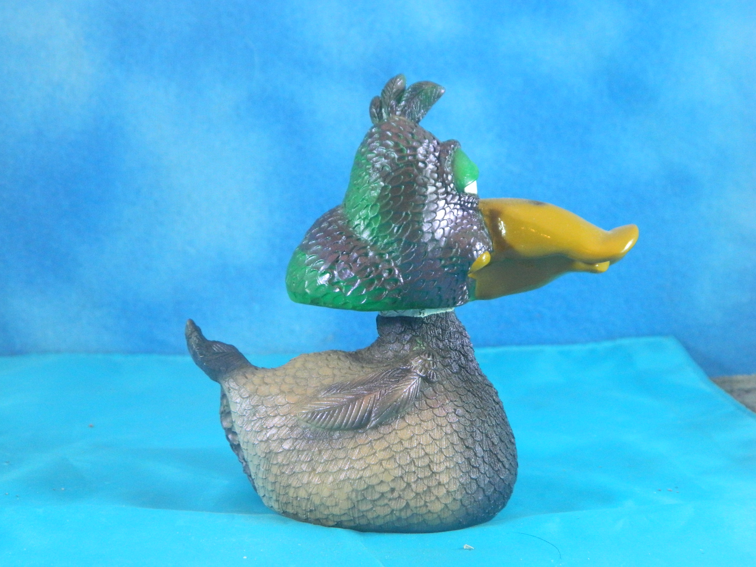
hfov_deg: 33.8
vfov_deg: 25.7
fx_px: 1245
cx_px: 378
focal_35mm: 57
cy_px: 284
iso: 400
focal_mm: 10.2
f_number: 3.8
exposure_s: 1/20
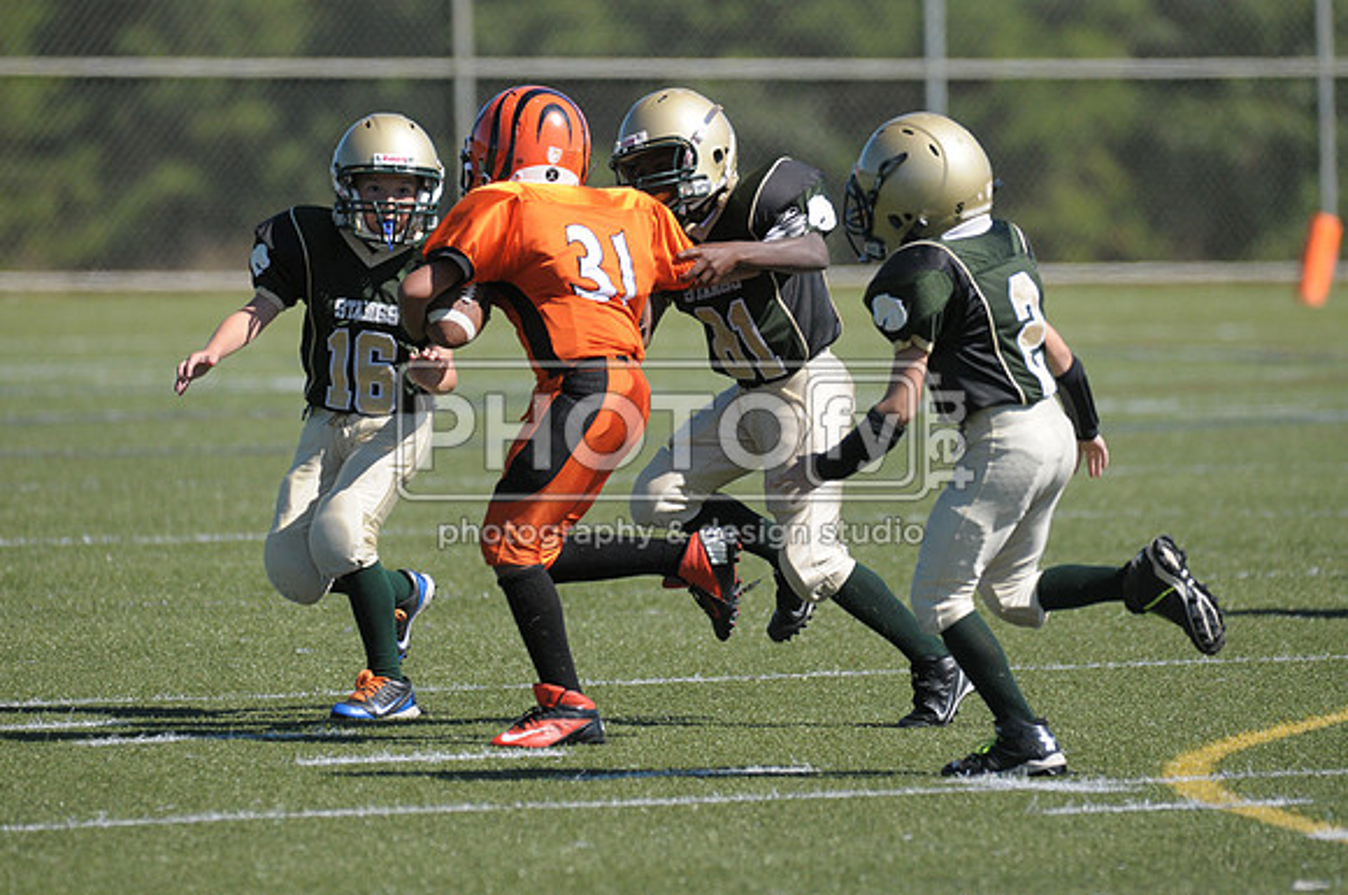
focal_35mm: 450
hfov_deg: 4.6
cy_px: 448
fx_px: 16826
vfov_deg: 3.0
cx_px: 674
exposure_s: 1/4000
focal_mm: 300
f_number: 4
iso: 640
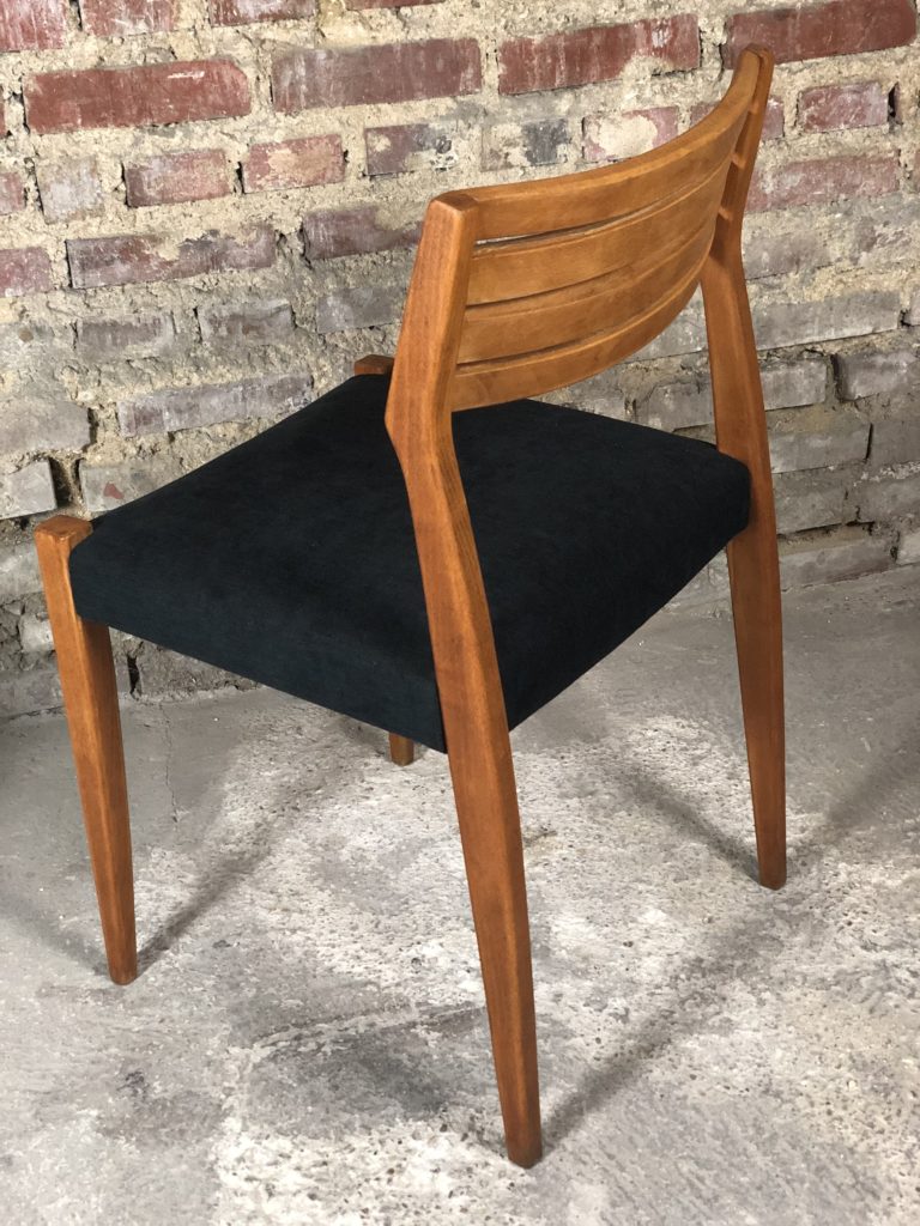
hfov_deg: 28.0
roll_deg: +2.6
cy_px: 613
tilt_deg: -27.5
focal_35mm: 52
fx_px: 1843
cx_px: 460
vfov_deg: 36.8
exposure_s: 1/20
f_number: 2.4
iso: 160
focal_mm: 6
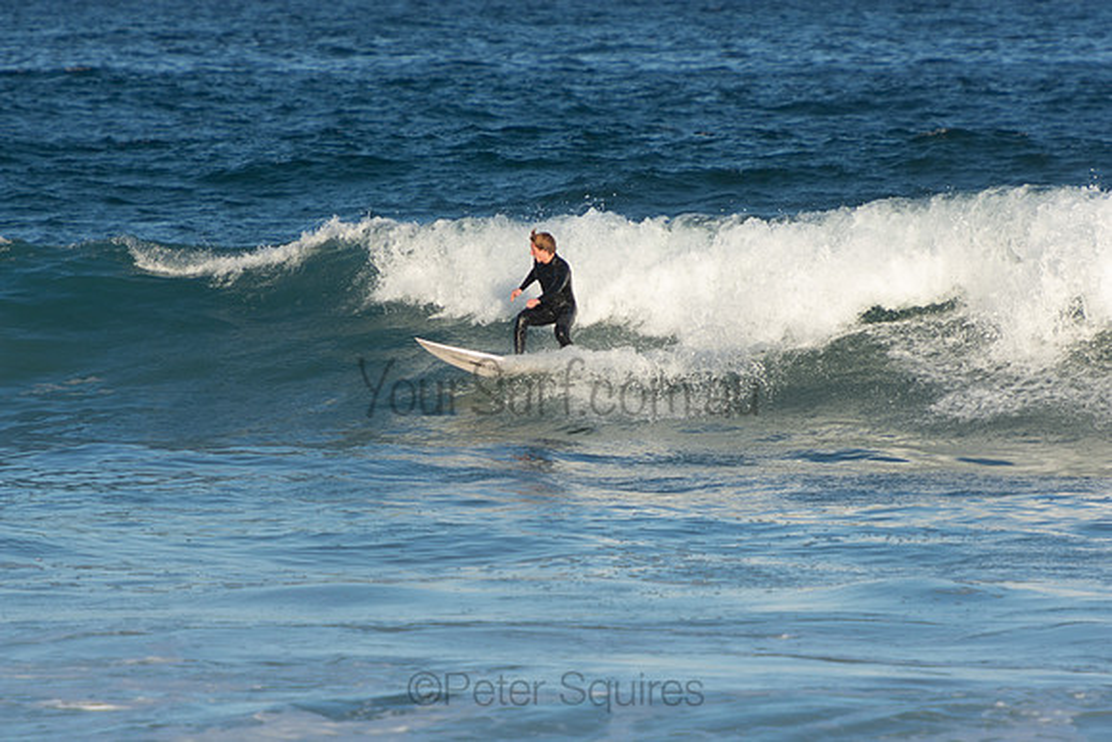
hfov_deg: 4.3
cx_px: 556
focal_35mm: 480
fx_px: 14829
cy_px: 371
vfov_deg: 2.9
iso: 140
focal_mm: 320
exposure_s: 1/640
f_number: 5.6
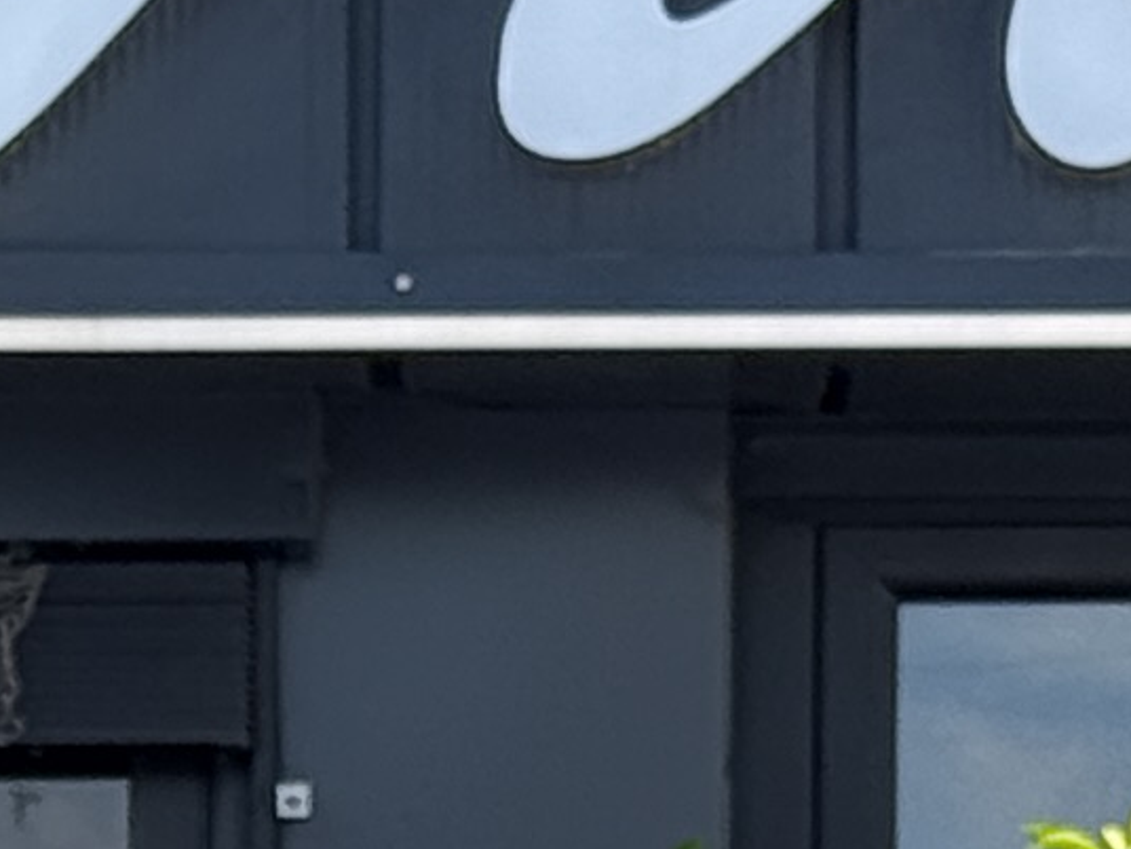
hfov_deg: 5.5
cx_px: -143
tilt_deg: -1.0
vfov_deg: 4.1
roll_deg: +0.1
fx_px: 11795
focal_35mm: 361
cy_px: 1954
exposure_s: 1/1242
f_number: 1.78
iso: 64
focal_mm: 6.76
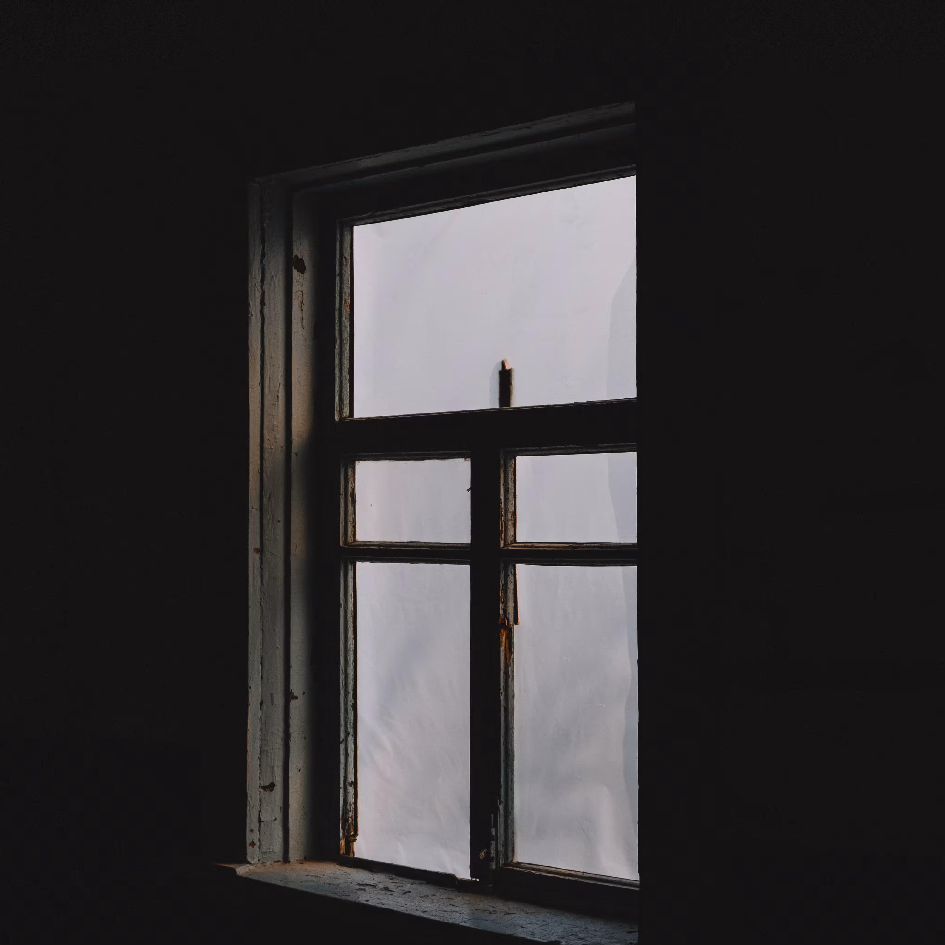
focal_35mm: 58
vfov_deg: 29.5
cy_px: 544
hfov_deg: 29.6
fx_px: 1791
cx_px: 473
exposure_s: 1/250
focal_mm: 30.2
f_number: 10
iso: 500
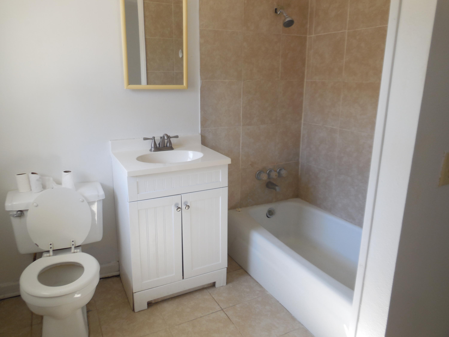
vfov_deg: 54.9
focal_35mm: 25
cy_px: 168
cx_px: 224
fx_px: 324
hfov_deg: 69.4
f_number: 3.1
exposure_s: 1/30
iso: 125
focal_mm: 4.5
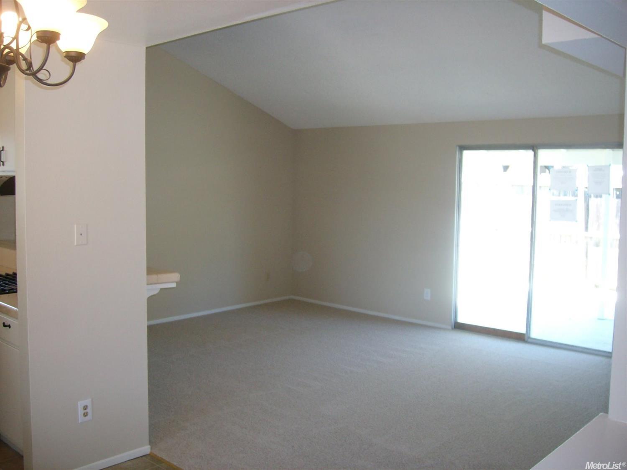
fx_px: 634
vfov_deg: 40.7
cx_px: 314
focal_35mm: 35
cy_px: 235
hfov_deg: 52.6
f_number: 2.8
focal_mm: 5.8
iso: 94
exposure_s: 1/40
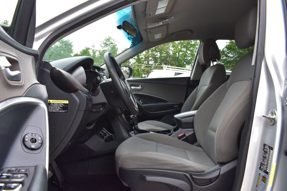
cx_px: 144
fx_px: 215
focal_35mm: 27
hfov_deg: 67.4
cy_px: 96
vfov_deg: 47.9
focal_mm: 18
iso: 400
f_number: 9
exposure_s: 1/100
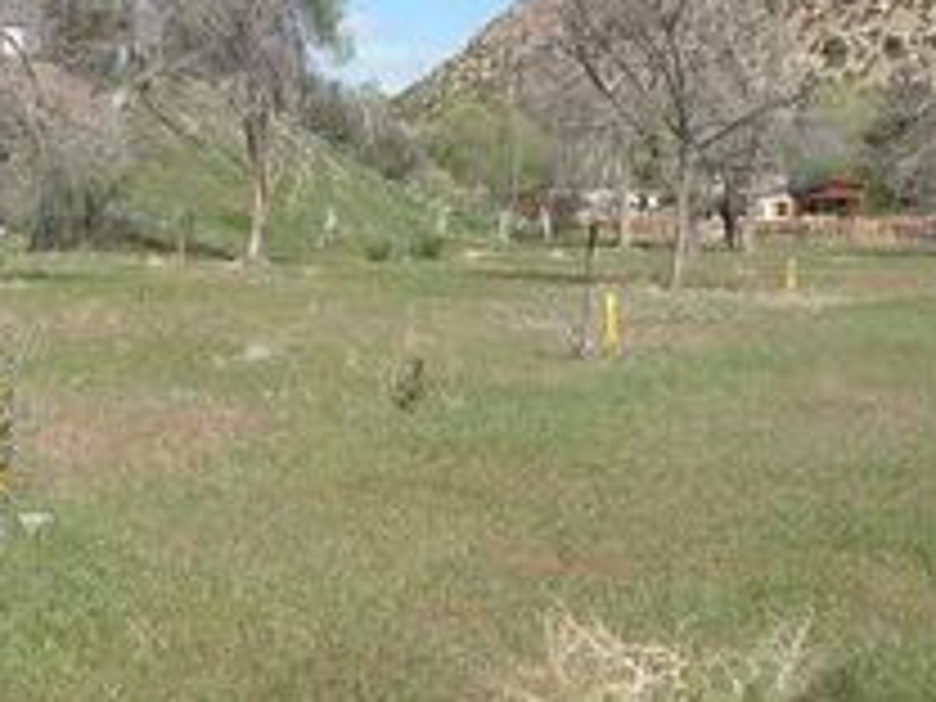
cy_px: 340
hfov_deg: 29.8
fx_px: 1758
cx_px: 387
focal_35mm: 65
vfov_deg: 22.6
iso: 64
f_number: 6.3
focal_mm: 4.7
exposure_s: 1/247
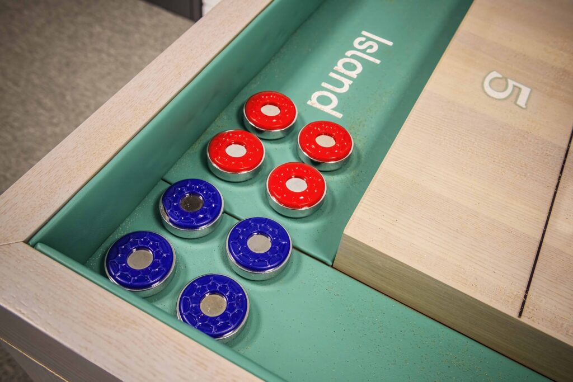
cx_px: 286
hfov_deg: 54.4
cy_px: 191
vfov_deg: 37.9
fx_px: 557
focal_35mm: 35
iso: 1600
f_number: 6.3
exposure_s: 1/125
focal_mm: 35
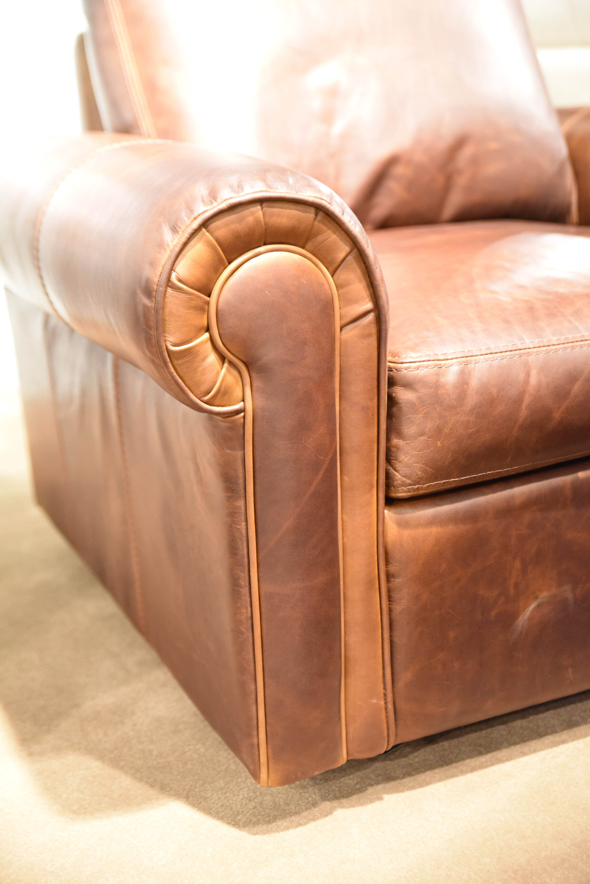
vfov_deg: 41.1
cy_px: 442
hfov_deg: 28.1
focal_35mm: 48
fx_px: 1179
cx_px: 295
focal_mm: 48
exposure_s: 1/60
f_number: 2.8
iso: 6400
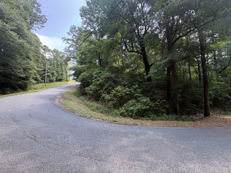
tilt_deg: +4.7
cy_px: 86
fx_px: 93
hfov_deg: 102.1
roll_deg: +0.9
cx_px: 116
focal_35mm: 14
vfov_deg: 85.7
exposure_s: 1/99
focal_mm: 2.22
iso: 40
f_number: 2.2
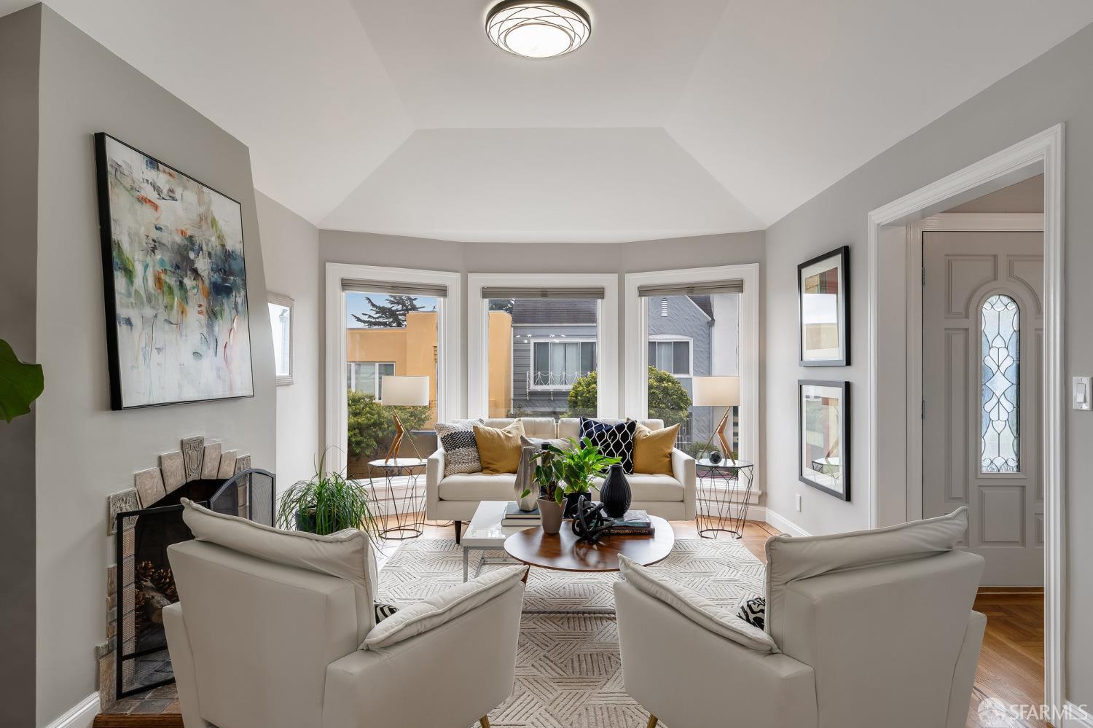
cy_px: 364
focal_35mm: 21
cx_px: 546
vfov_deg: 59.5
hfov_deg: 81.2
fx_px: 637
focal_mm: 21
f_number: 11
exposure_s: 1/20
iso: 200
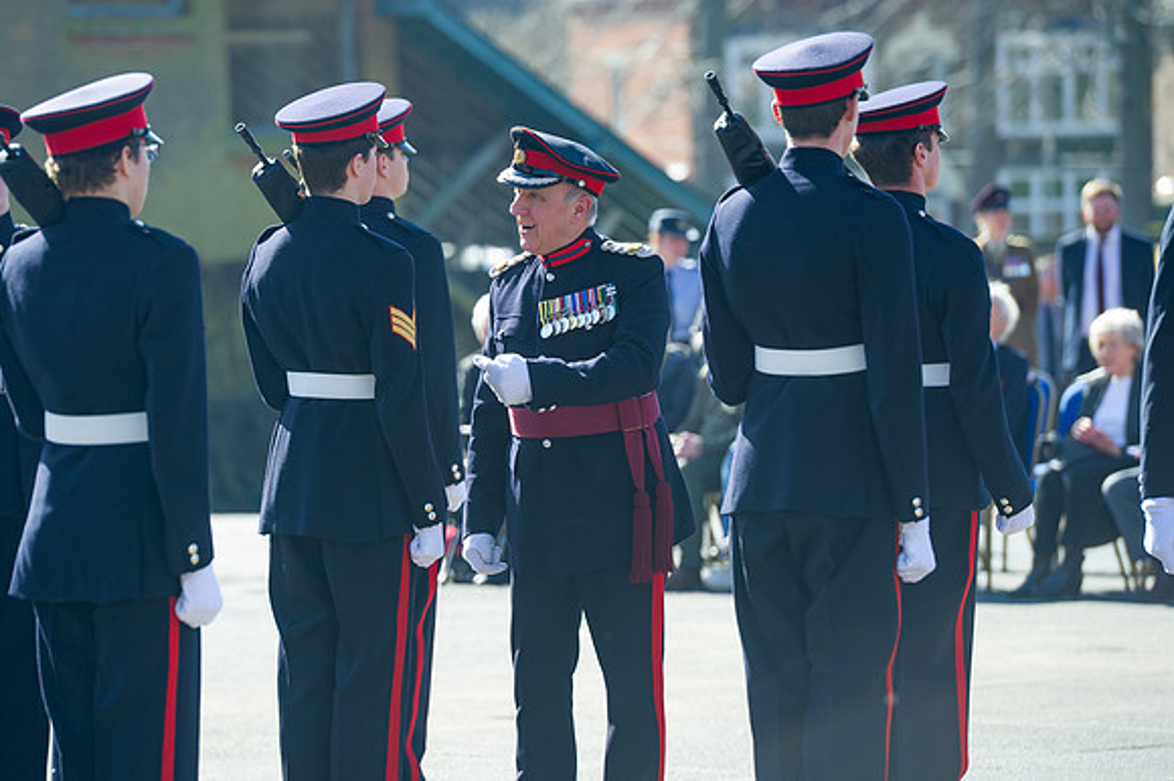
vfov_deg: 5.7
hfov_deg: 8.6
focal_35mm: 240
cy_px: 365
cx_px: 543
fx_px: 7822
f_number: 4
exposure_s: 1/500
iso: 250
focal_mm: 200
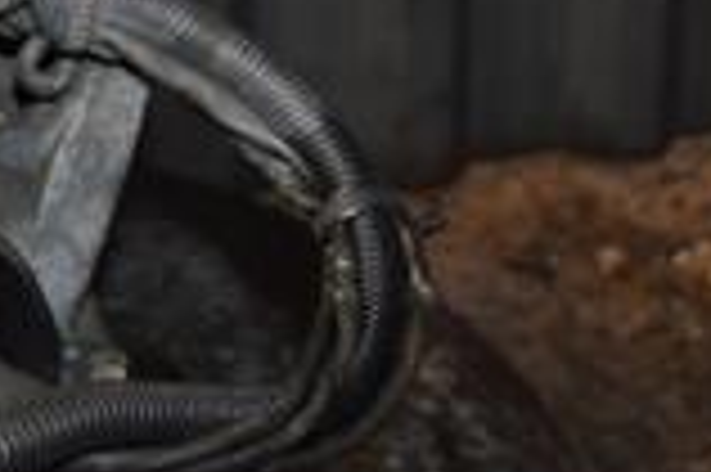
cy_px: 148
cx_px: -324
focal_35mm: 120
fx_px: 2366
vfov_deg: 11.4
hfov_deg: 15.8
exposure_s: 1/60
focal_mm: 21
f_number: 5
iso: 800
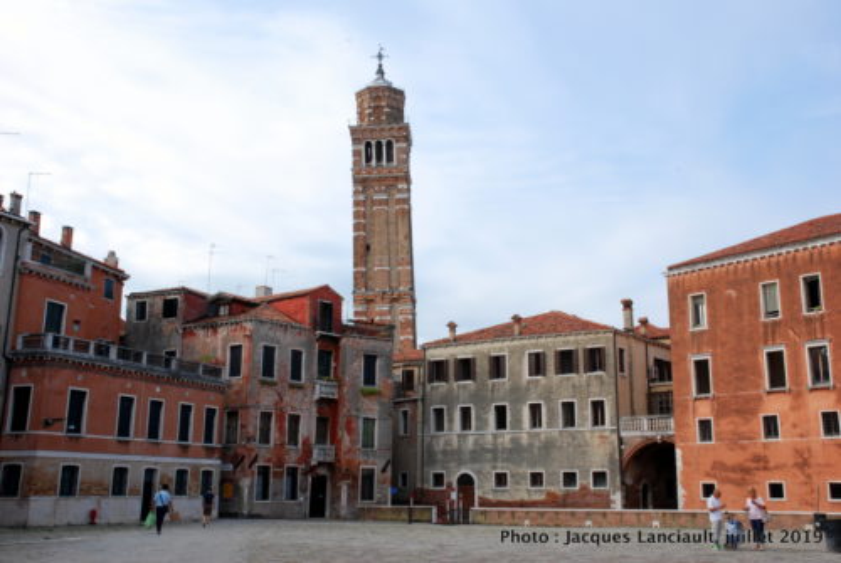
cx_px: 420
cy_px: 282
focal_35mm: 38
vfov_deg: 35.6
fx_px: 877
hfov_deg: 51.2
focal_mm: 25
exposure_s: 1/60
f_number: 22
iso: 320
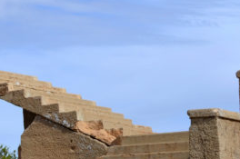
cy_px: 127
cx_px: -15
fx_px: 812
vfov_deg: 11.2
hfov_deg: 16.4
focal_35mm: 122
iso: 100
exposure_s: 1/320
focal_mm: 28
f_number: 9
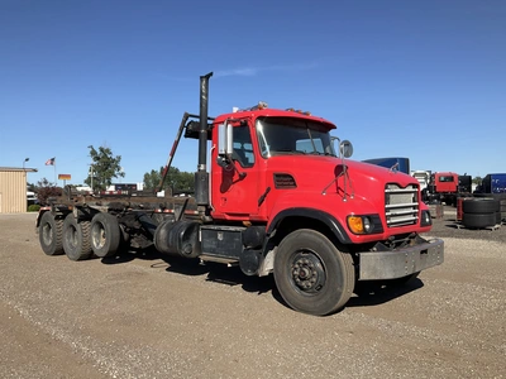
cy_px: 190
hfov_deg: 61.7
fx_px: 424
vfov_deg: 48.2
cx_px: 253
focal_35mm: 29
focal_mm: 3
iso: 25
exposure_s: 1/2058
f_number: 1.8
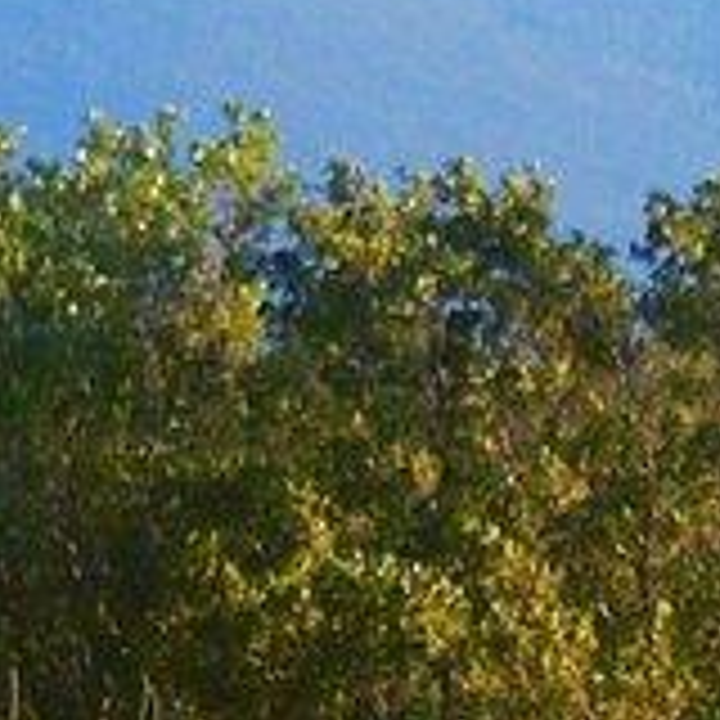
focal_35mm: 700
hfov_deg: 2.5
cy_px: 513
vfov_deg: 2.5
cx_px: 1539
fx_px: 16472
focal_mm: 25.32
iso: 64
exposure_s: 1/60
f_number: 3.6
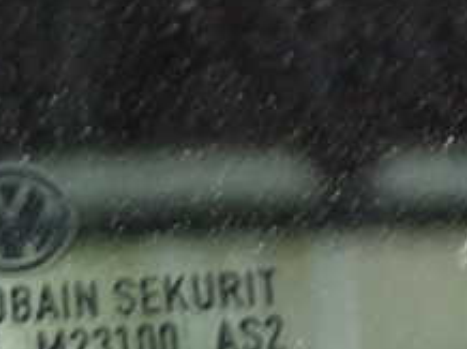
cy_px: 403
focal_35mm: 160
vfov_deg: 9.2
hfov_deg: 12.3
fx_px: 2156
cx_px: 28
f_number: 3.5
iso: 1250
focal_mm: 10.35
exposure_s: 1/15
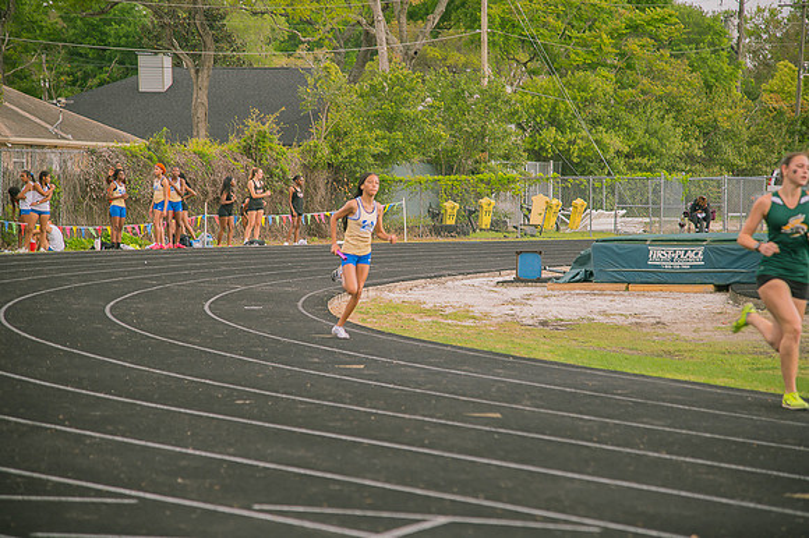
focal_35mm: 120
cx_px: 404
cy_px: 269
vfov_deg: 11.4
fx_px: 2695
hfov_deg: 17.1
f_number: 4
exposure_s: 1/200
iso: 200
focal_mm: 120
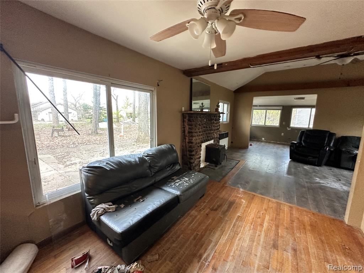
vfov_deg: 85.7
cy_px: 136
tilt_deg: -7.4
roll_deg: -2.0
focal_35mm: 14
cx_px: 182
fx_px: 147
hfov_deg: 102.1
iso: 200
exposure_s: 1/99
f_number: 2.2
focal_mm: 2.22
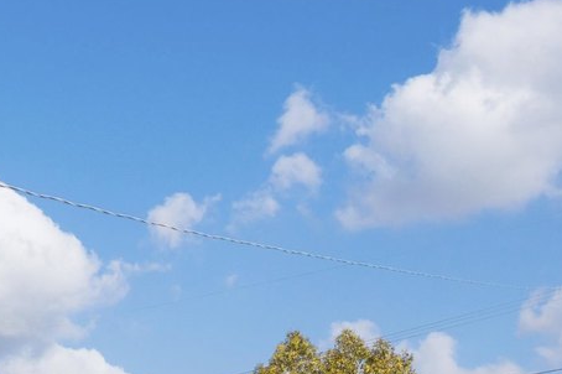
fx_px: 780
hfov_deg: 31.8
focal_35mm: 50
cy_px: 592
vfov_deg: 21.6
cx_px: -141
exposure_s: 1/400
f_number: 9
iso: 200
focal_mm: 14
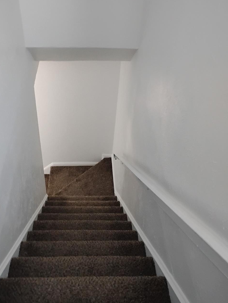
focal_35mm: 34
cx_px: 94
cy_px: 154
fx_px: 298
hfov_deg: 41.7
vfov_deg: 53.9
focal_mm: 4.26
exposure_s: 1/30
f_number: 1.8
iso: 3216
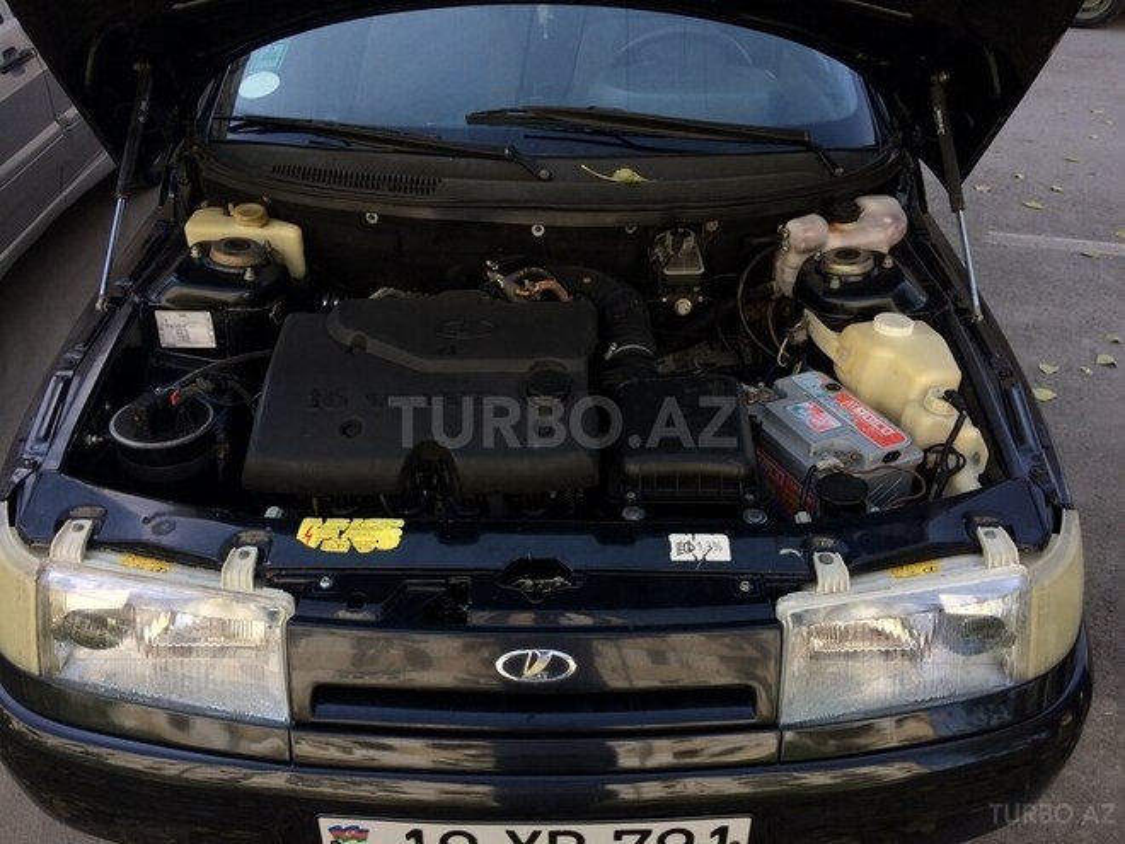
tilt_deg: -36.0
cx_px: 562
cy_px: 422
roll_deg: +0.3
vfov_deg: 48.2
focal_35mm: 29
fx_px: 942
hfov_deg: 61.7
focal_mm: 4.15
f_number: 2.2
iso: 32
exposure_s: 1/423
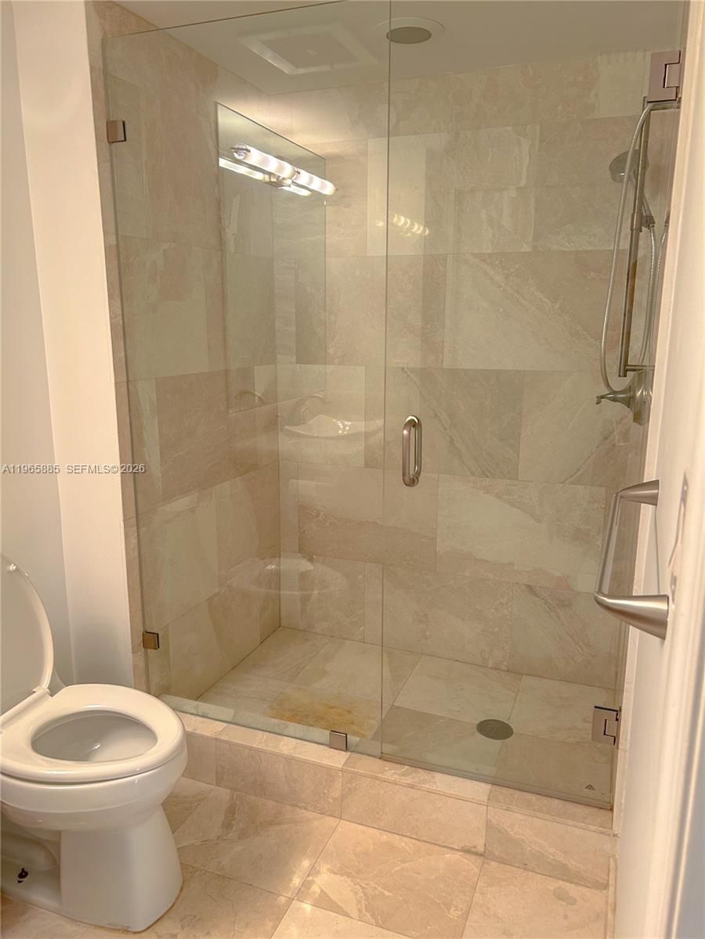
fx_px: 706
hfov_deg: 53.1
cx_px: 352
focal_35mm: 26
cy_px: 470
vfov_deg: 67.3
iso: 80
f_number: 1.5
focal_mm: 5.7
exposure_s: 1/60
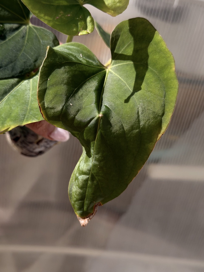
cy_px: 136
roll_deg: -11.7
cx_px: 102
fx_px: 377
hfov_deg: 30.3
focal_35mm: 48
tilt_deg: -30.5
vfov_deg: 39.7
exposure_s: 1/3378
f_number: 1.78
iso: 64
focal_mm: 6.76
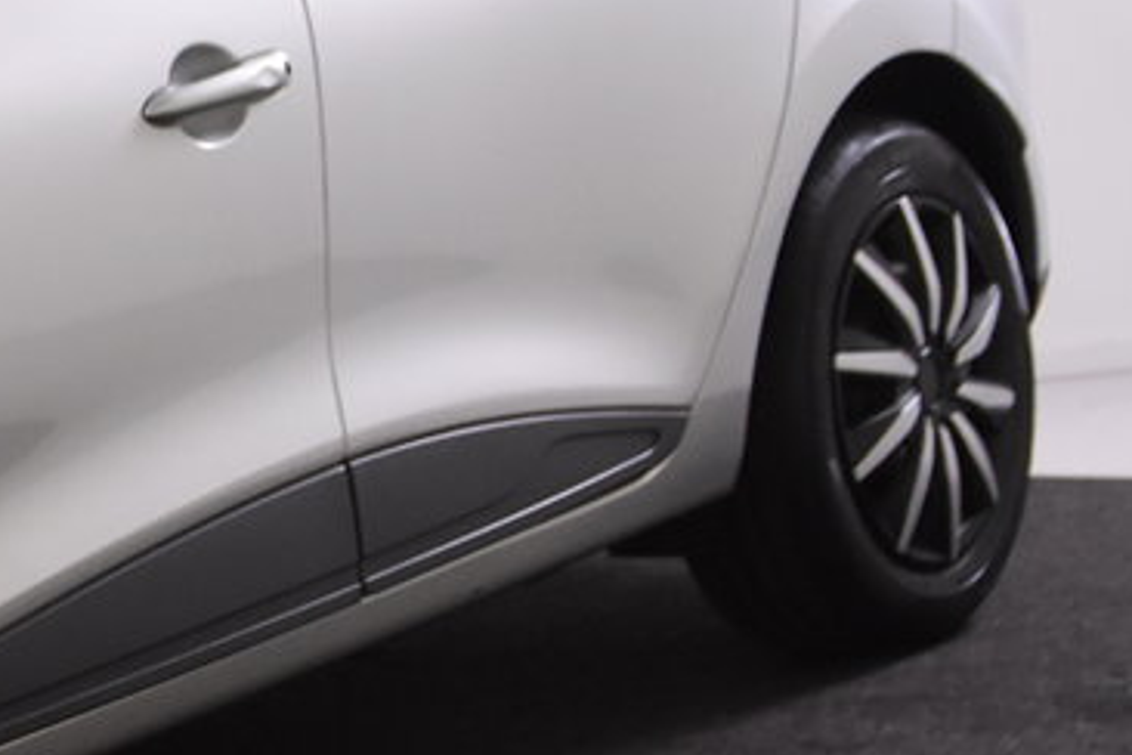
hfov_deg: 14.5
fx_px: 3962
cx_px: -832
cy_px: 441
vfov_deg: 10.9
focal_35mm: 126
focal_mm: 24
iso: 1600
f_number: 4.5
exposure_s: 1/80
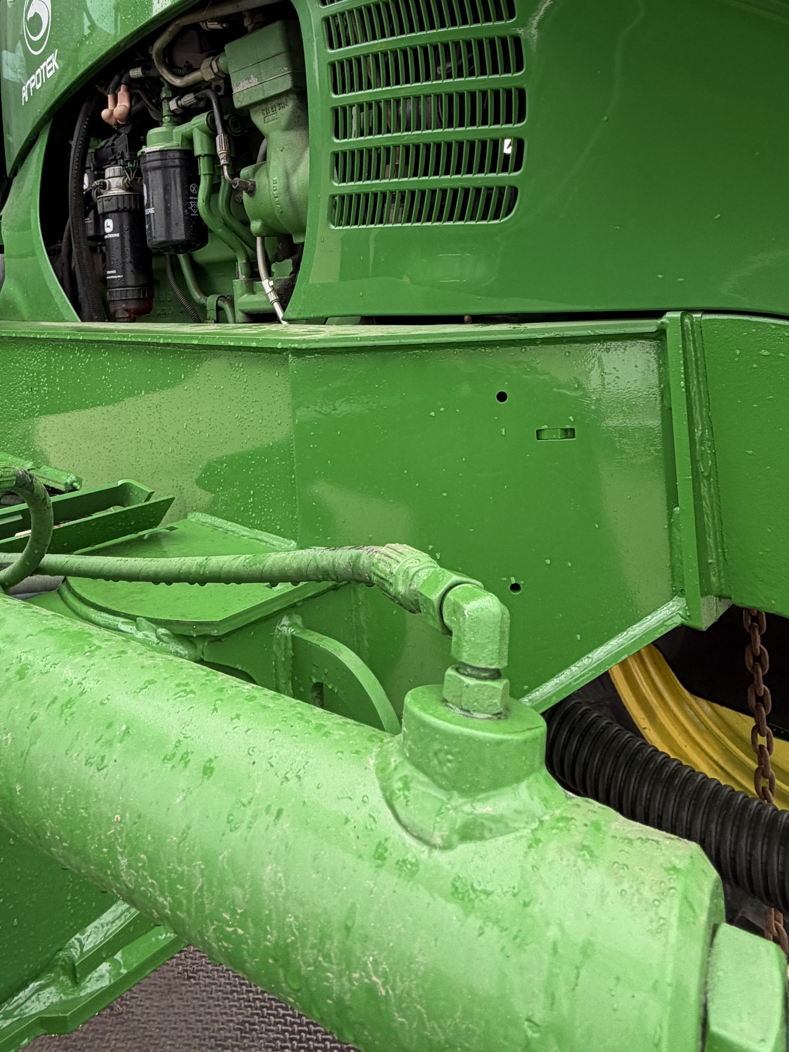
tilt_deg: +0.5
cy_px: 266
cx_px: 324
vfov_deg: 63.5
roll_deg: +0.8
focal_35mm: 26
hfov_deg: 52.8
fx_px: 790
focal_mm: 2.22
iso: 64
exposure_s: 1/121
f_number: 2.2
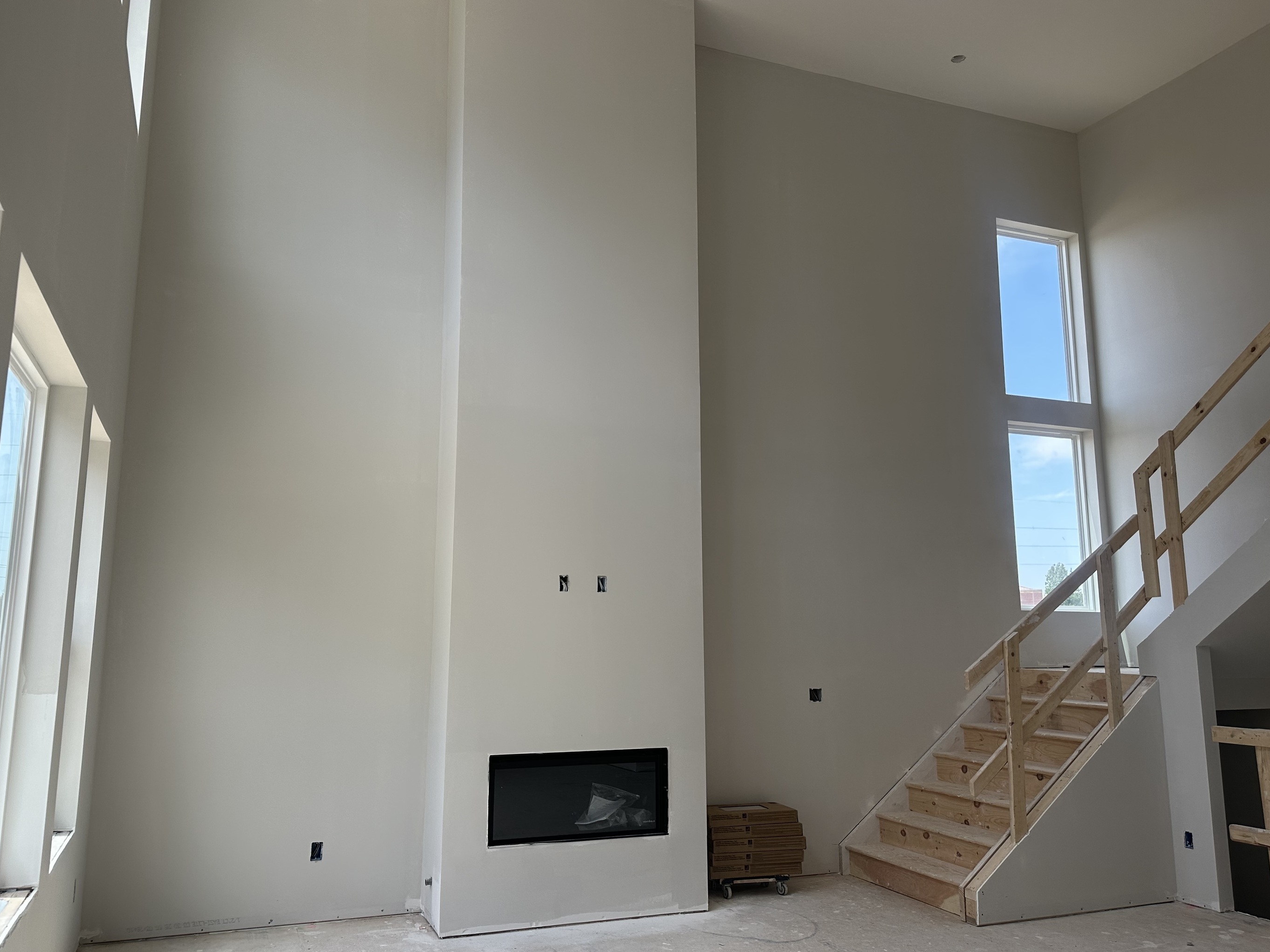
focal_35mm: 27
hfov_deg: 65.3
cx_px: 618
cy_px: 463
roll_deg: -1.0
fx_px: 991
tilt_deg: +11.6
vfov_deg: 51.3
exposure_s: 1/623
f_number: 1.78
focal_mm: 6.86
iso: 80
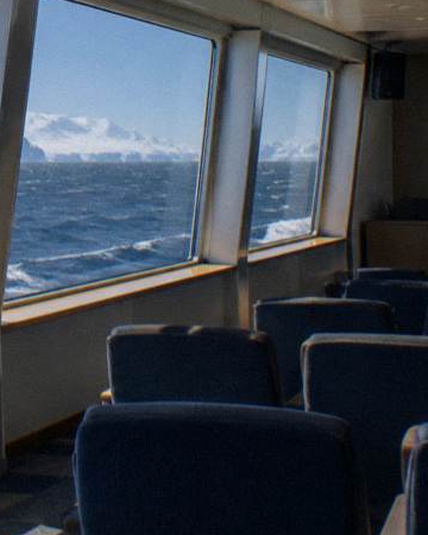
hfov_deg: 20.9
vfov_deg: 26.1
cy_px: 256
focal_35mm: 73
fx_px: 1156
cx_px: 168
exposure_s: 1/640
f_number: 5.6
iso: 320
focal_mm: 35
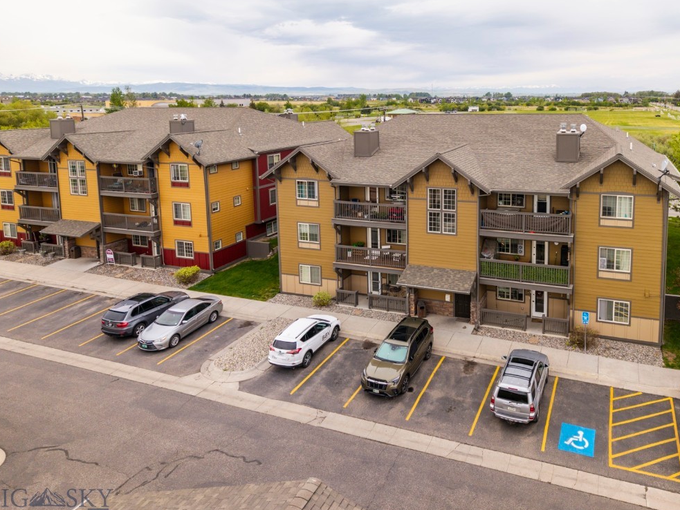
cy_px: 262
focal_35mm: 25
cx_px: 333
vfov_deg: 54.9
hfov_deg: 69.4
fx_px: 491
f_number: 1.8
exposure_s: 1/60
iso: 200
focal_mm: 8.67
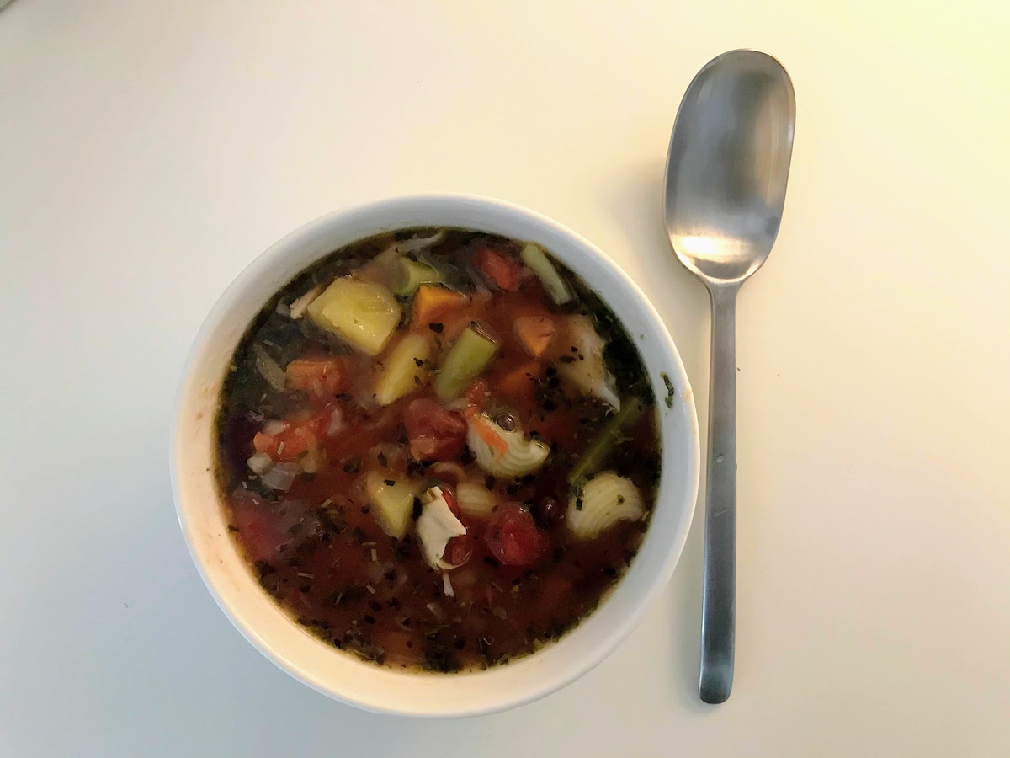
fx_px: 817
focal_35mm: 28
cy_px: 379
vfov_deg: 49.7
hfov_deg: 63.4
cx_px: 505
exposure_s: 1/17
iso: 80
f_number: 1.8
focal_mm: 3.99
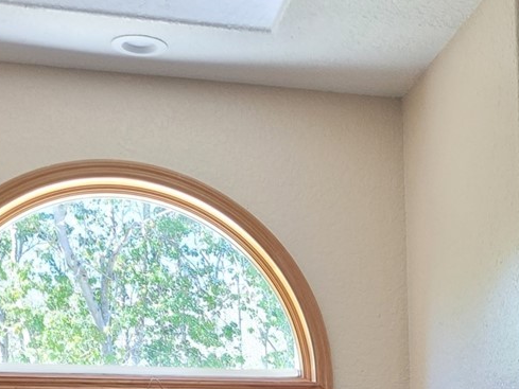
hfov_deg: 22.1
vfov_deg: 15.6
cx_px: 527
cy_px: 627
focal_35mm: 85
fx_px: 1275
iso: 320
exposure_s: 1/120
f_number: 1.8
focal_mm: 5.4
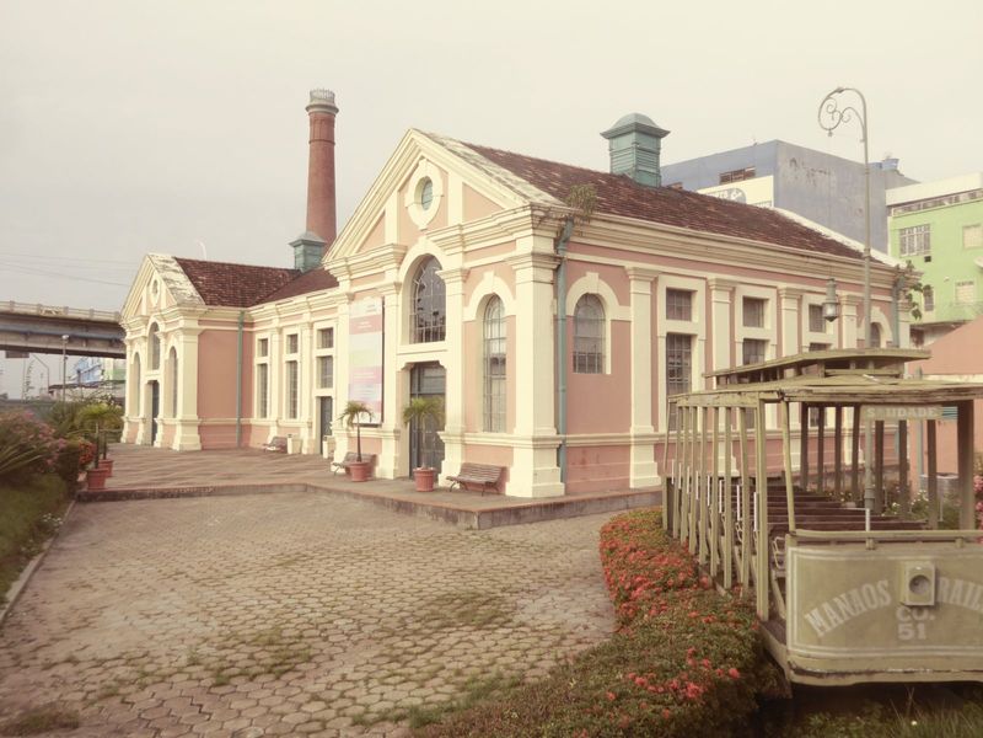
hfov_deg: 58.4
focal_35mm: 31
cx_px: 492
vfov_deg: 45.4
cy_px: 369
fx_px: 880
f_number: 3.5
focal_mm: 5.4
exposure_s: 1/640
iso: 80
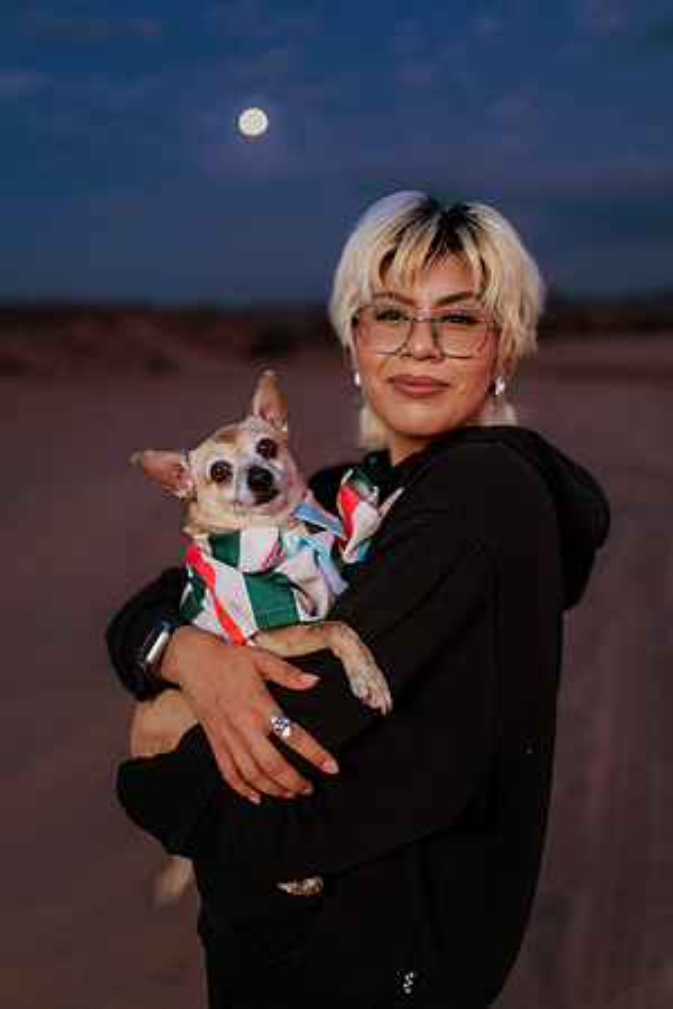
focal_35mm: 35
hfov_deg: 37.9
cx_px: 336
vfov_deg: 54.4
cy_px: 504
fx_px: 981
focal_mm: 35
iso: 1600
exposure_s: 1/125
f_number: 1.4
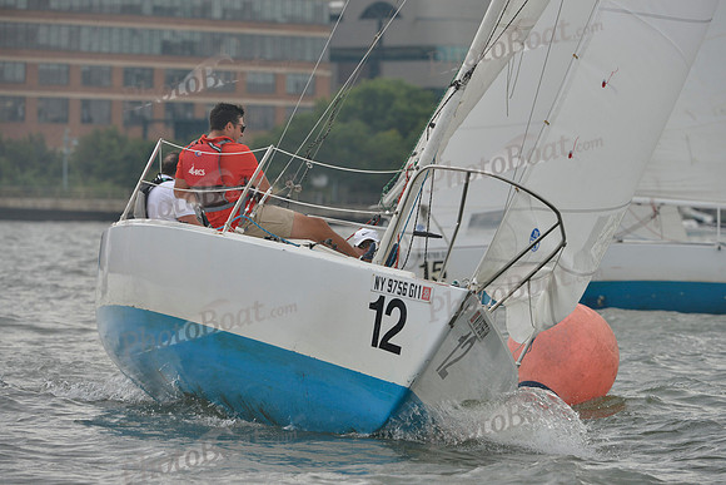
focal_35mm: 280
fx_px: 5648
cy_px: 242
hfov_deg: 7.4
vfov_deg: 4.9
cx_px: 363
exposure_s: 1/1000
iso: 400
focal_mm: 280
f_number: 7.1
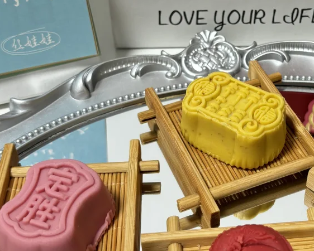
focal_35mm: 65
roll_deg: -1.8
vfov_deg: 23.4
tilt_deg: -40.6
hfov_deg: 28.7
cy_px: 92
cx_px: 234
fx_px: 604
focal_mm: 5.96
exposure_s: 1/50
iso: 80
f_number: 1.6
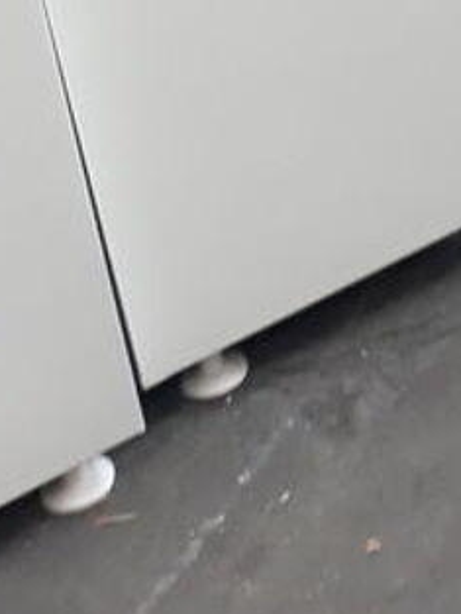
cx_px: 924
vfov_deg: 14.9
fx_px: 2041
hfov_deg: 11.6
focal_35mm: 115
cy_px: -499
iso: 200
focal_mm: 3.71
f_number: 1.7
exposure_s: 1/25
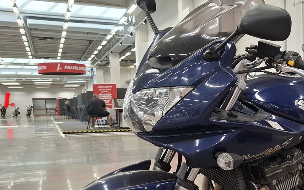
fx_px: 381
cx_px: 271
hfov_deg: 40.4
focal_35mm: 46
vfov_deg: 27.4
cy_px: 153
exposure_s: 1/120
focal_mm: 5.54
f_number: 1.8
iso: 250
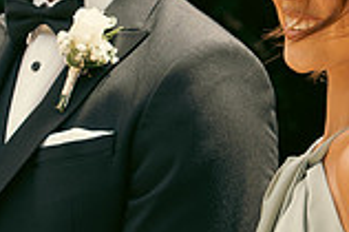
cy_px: 116
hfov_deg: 6.7
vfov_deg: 4.4
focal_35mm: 309
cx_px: 300
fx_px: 2992
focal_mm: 56
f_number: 5
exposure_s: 1/160
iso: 50
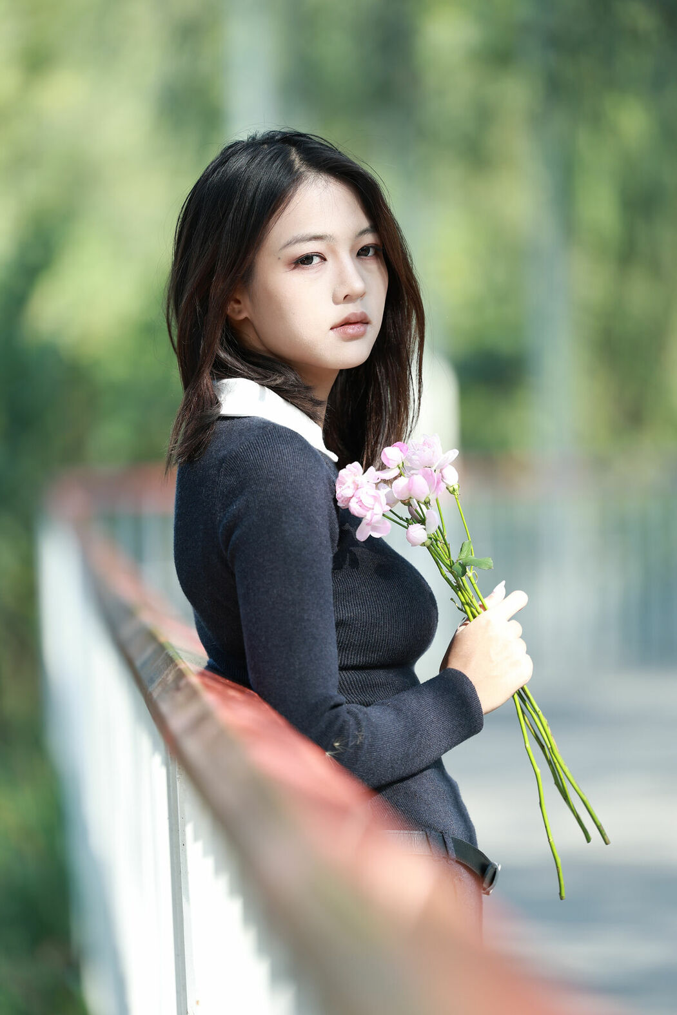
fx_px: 5613
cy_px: 508
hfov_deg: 6.9
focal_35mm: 199
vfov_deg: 10.3
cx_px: 338
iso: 125
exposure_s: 1/400
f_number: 2.8
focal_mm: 200
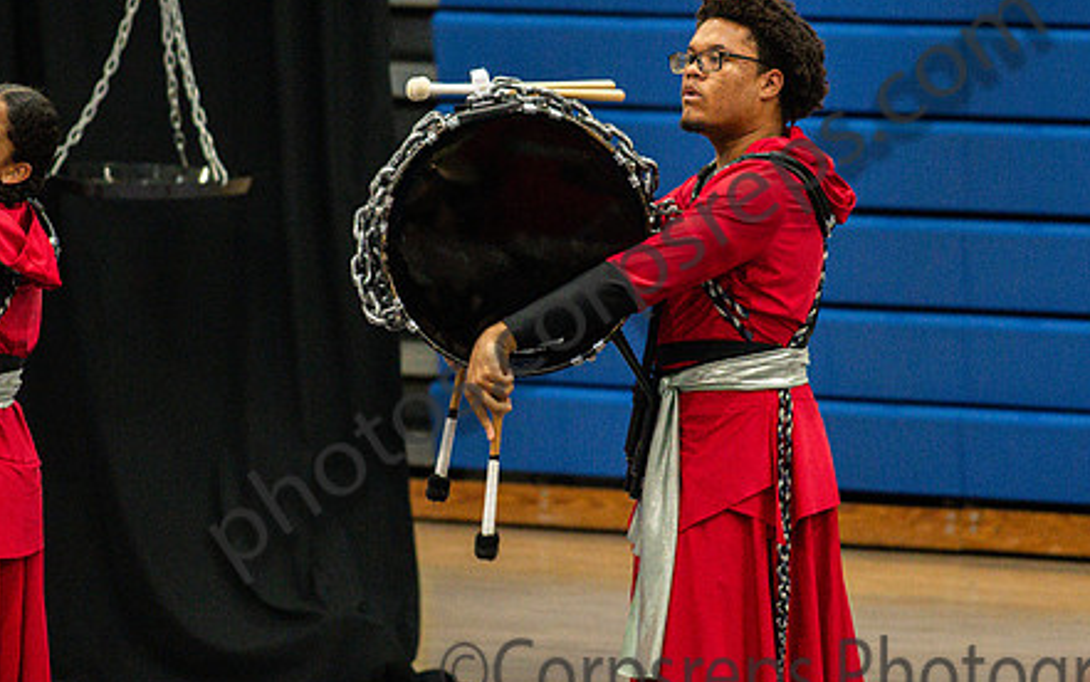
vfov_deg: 3.0
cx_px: 554
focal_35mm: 442
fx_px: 13135
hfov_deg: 4.8
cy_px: 284
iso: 6400
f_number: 4
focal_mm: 200
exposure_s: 1/500
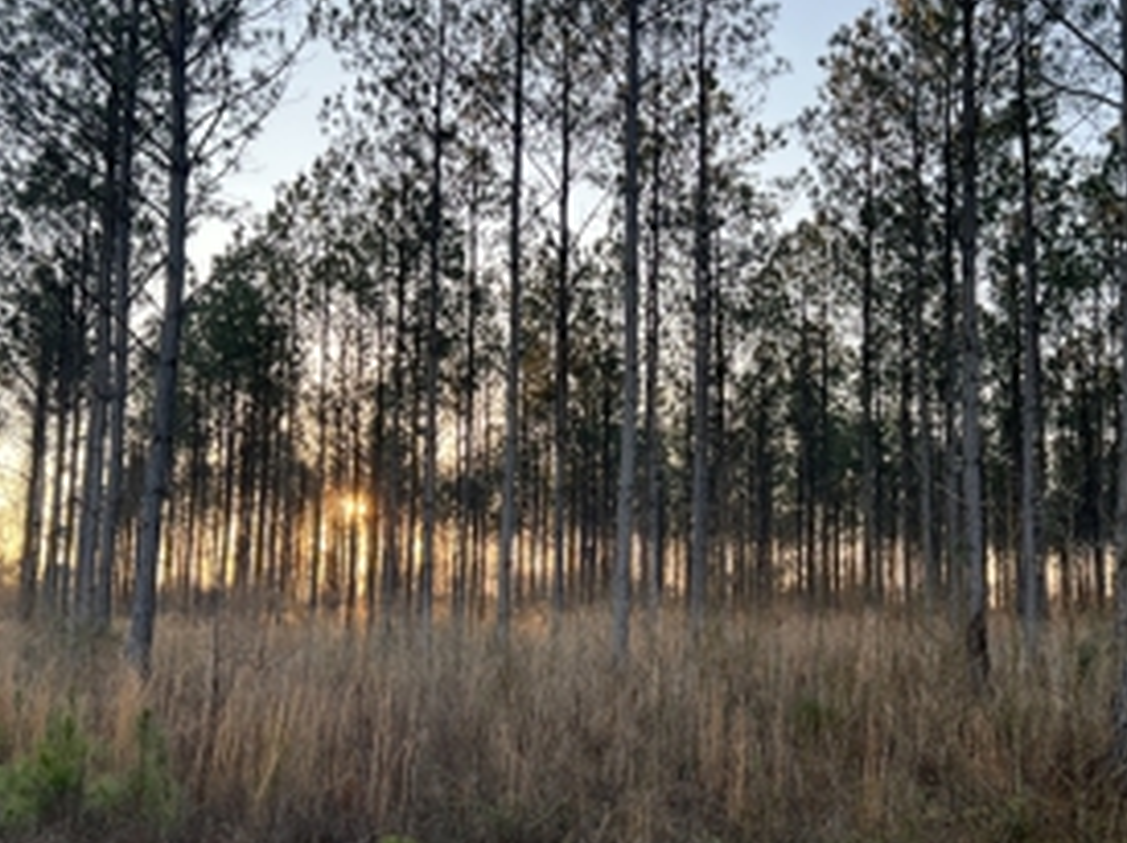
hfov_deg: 48.9
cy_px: 461
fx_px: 1236
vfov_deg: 37.6
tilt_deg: +7.6
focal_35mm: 38
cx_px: 621
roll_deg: -0.5
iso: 50
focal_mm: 5.7
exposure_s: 1/383
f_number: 1.5
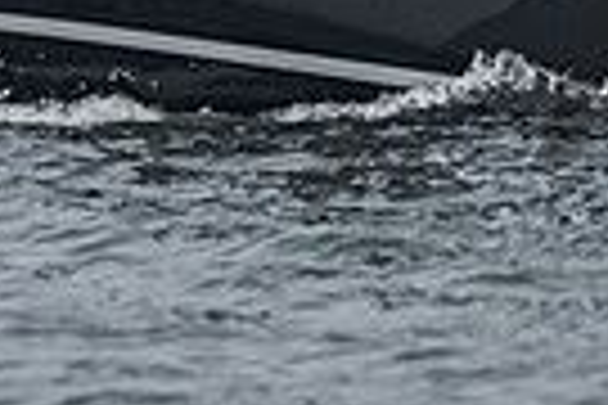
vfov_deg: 1.1
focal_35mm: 1295
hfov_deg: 1.6
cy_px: -528
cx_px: 312
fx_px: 21869
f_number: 5
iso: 400
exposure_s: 1/6400
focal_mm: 220
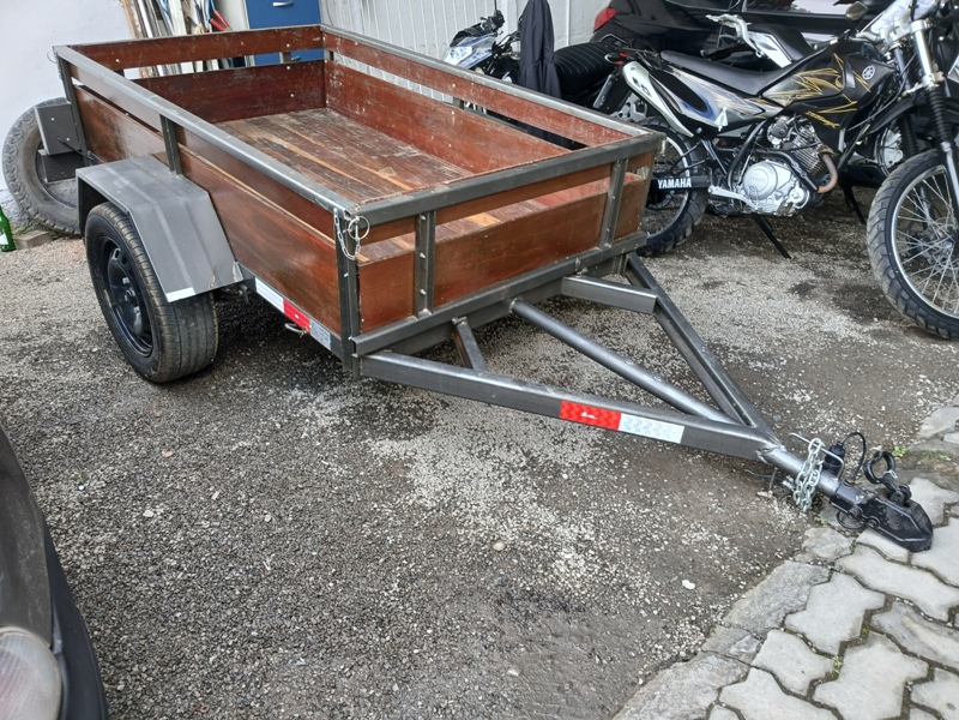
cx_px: 480
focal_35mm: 26
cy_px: 360
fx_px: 720
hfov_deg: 67.3
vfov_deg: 53.1
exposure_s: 1/60
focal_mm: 3.98
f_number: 1.8
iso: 25
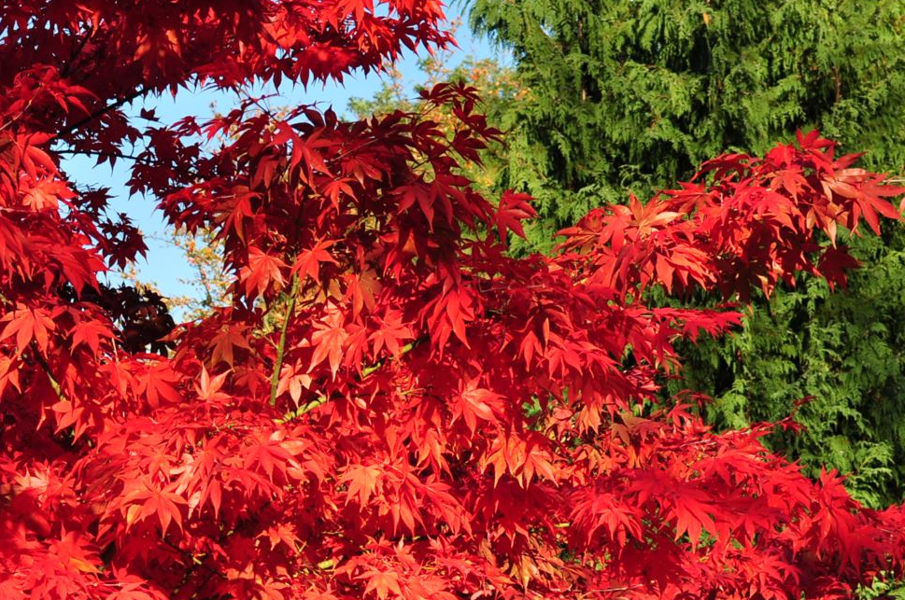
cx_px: 97
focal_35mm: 125
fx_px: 3138
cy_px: 651
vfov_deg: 10.8
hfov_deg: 16.2
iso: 200
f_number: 9
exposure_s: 1/320
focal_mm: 38
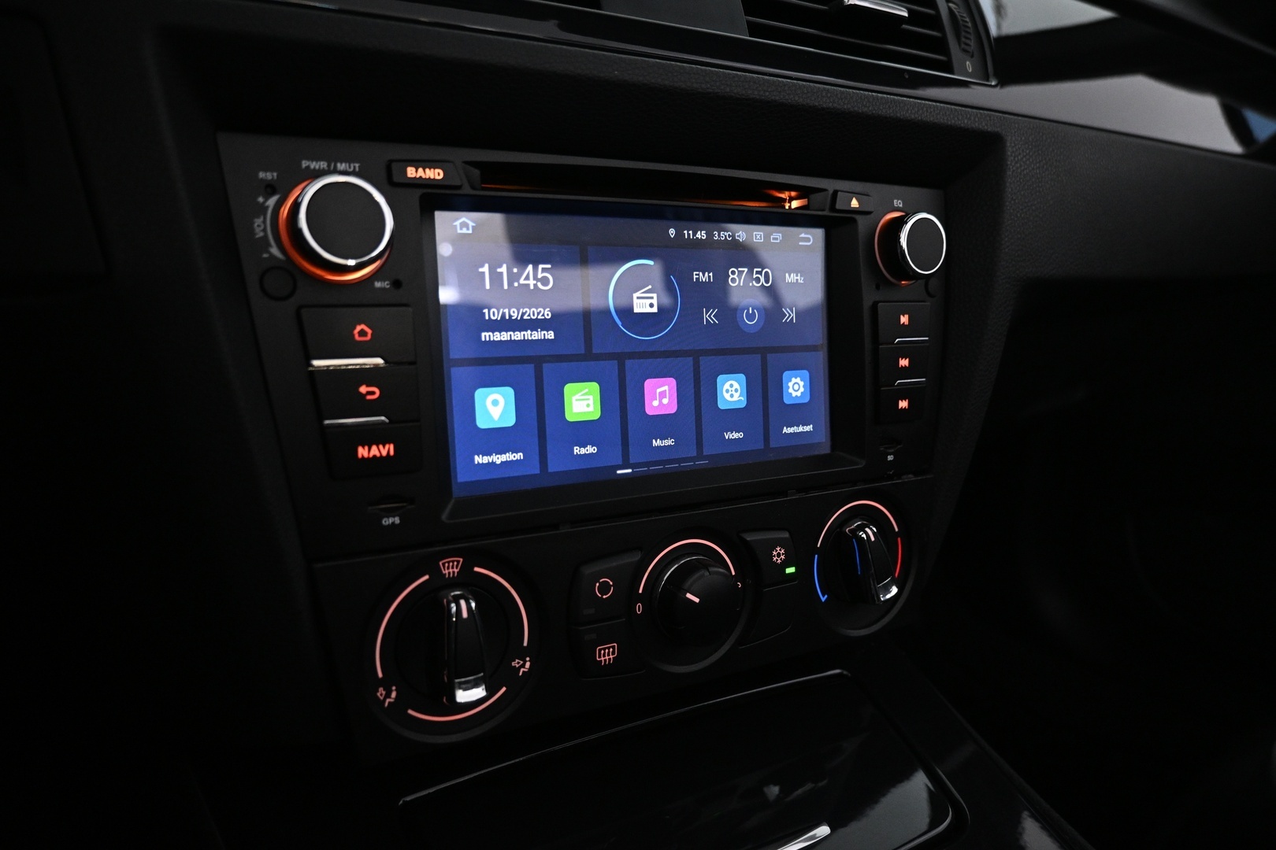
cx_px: 638
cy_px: 425
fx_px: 851
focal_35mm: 24
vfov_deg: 53.1
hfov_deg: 73.7
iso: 1600
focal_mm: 16
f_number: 3.5
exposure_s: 1/80
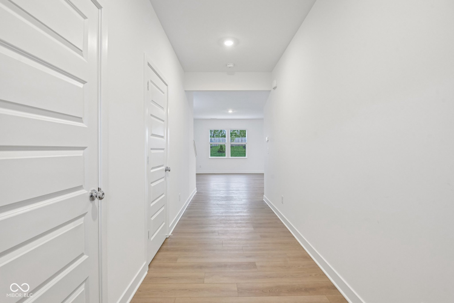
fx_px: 202
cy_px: 152
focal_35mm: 16
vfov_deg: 73.7
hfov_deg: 96.7
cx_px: 227
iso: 360
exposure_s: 1/15
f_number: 8
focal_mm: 16
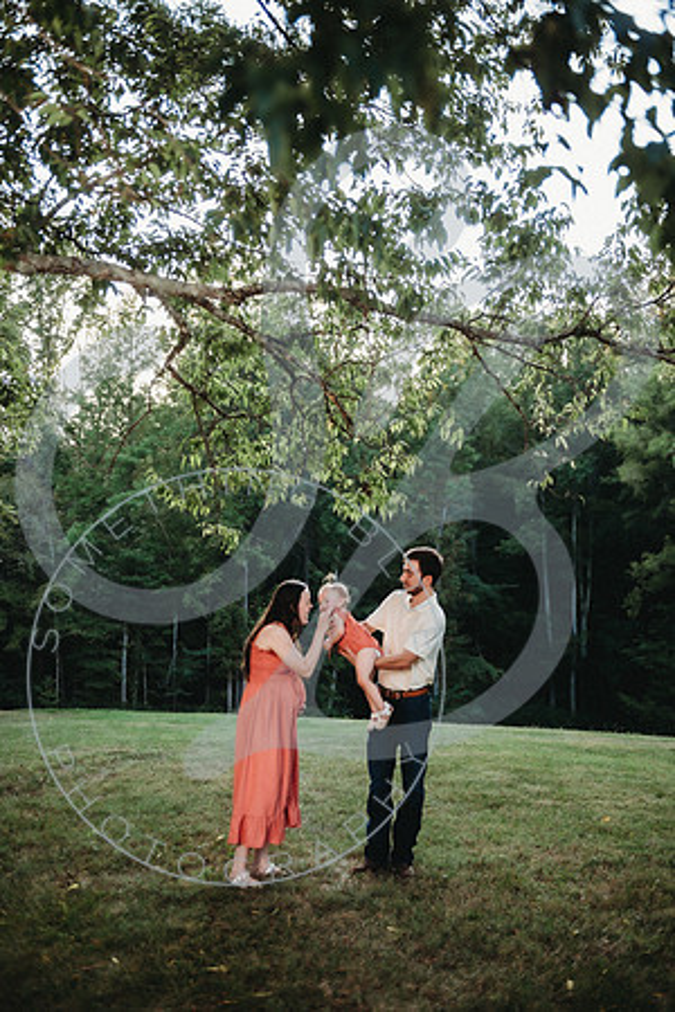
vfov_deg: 50.7
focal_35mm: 38
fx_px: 1069
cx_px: 338
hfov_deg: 35.1
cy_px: 506
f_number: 2.8
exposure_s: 1/125
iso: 100
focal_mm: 38
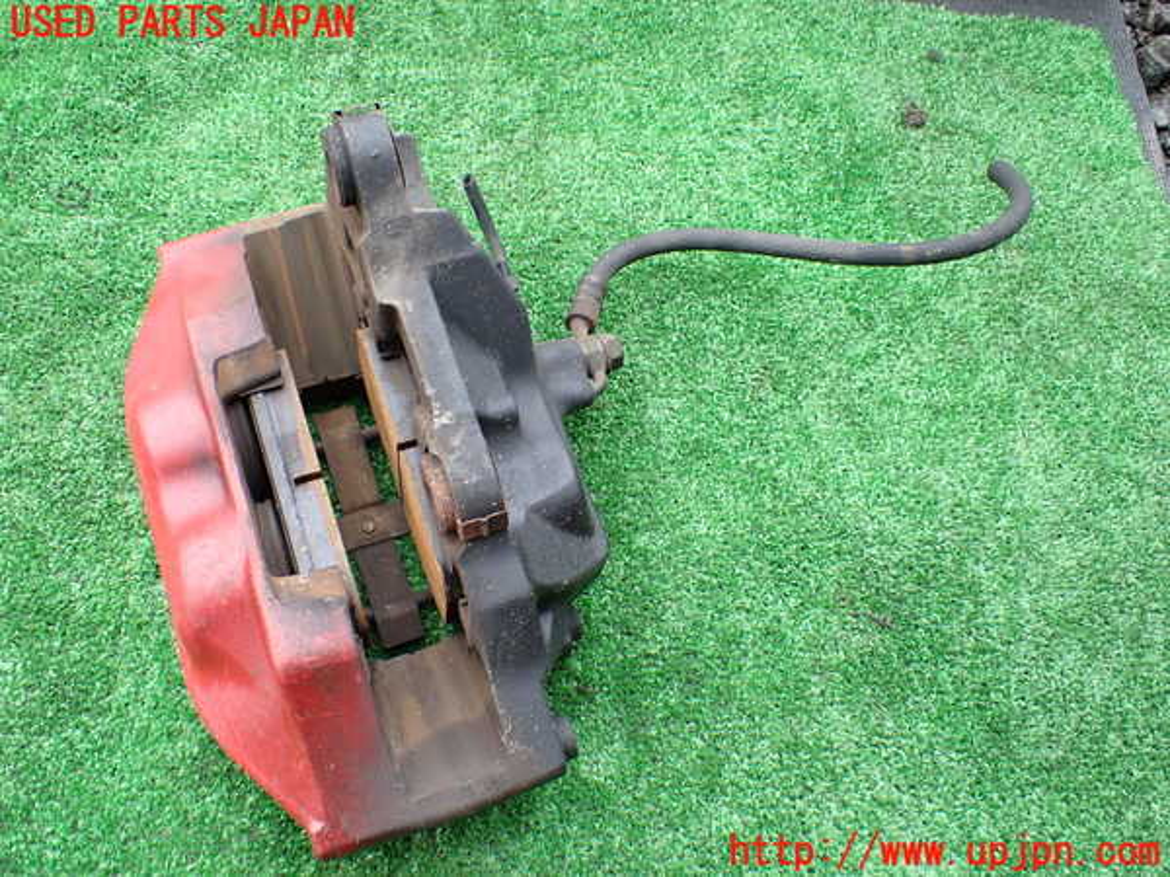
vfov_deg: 46.8
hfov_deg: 60.0
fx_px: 1014
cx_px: 585
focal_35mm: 30
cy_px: 438
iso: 100
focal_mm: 5.4
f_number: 2.3
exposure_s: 1/125
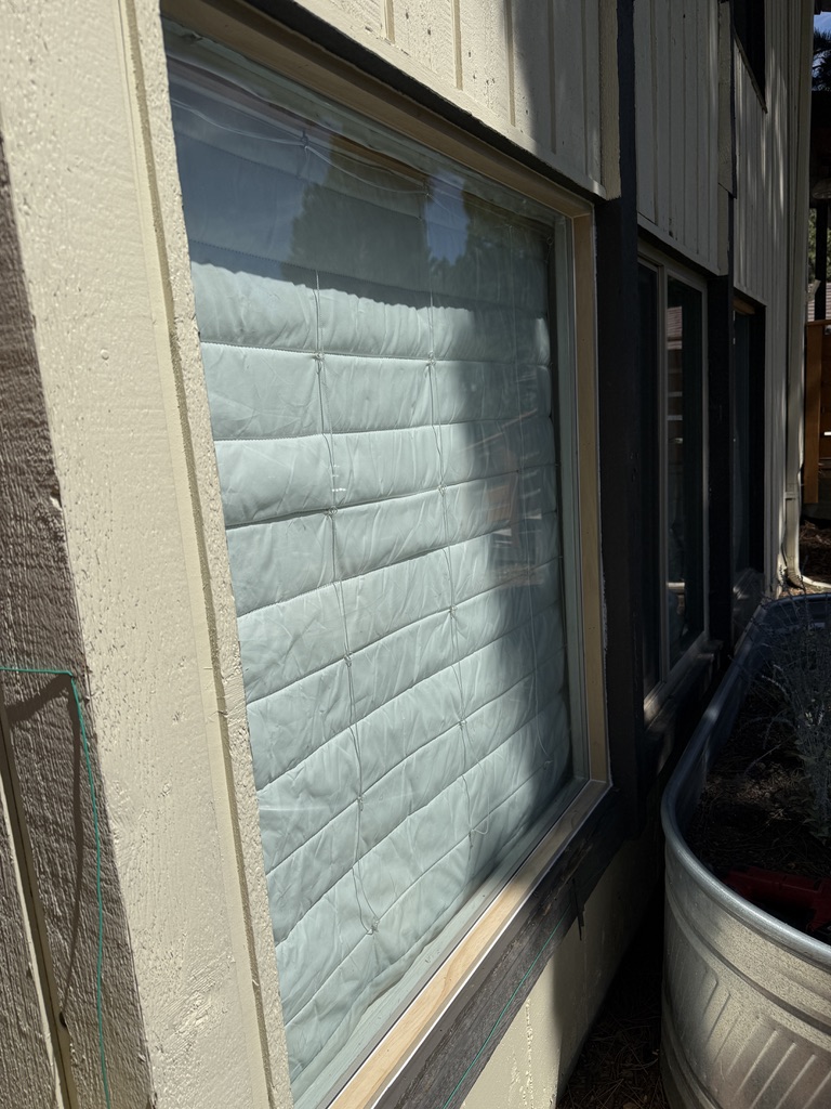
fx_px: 768
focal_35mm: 24
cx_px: 416
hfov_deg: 56.8
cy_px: 554
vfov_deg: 71.6
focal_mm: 6.76
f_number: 1.78
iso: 80
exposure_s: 1/10309
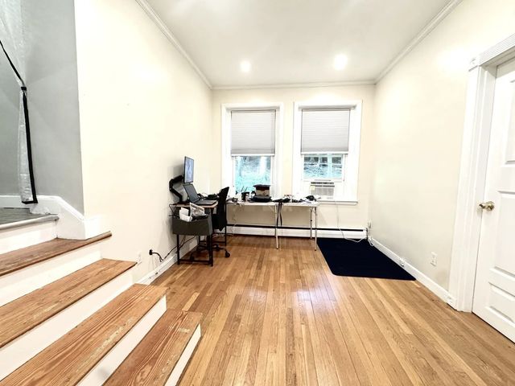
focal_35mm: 14
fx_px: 208
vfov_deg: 85.7
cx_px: 258
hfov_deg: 102.1
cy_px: 193
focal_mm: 2.22
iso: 320
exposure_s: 1/60
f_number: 2.2
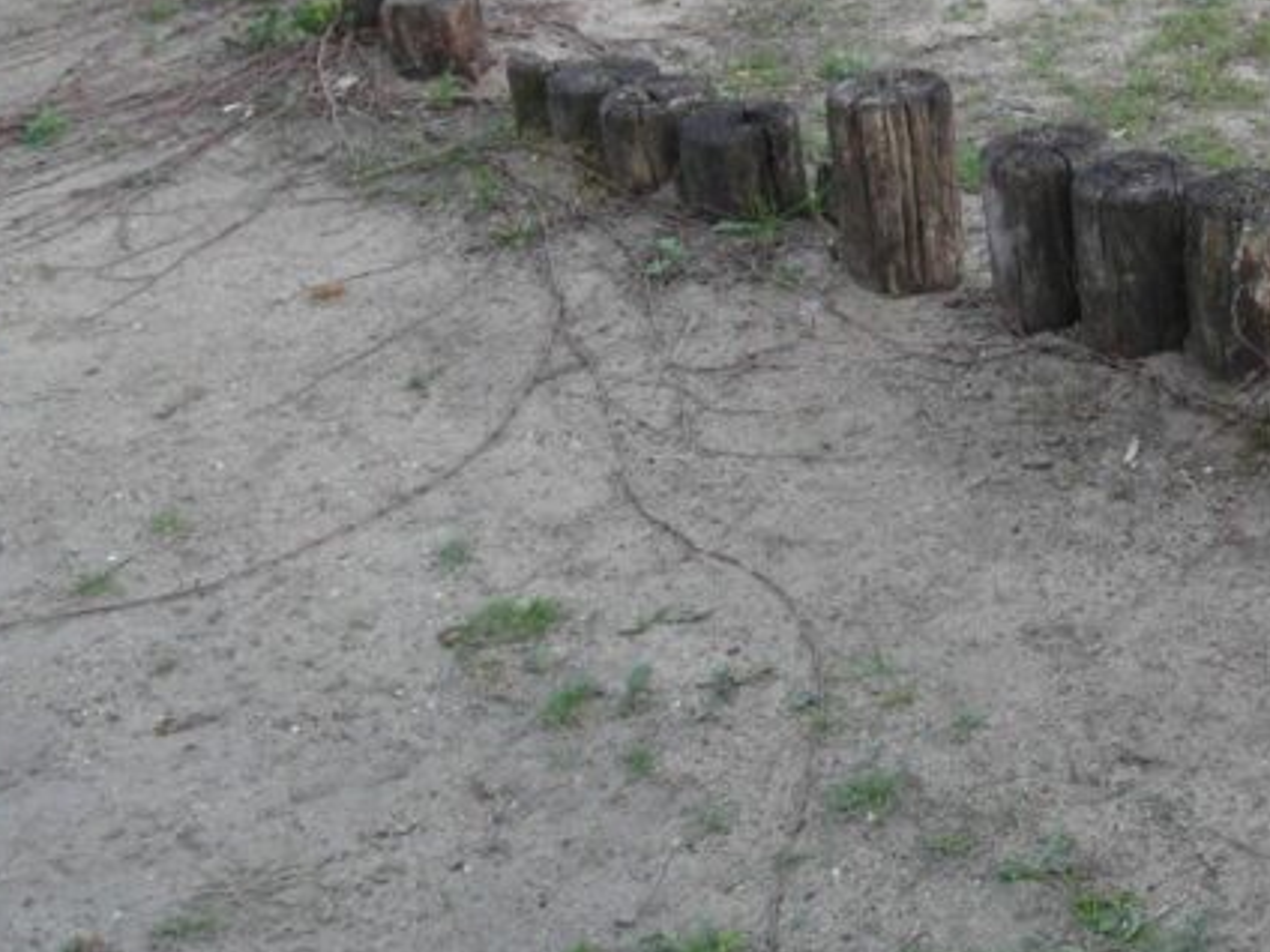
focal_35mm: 58
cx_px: 1495
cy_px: -75
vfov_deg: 23.8
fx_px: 2128
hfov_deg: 29.1
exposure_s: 1/45
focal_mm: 5.2
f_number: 2.8
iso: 100
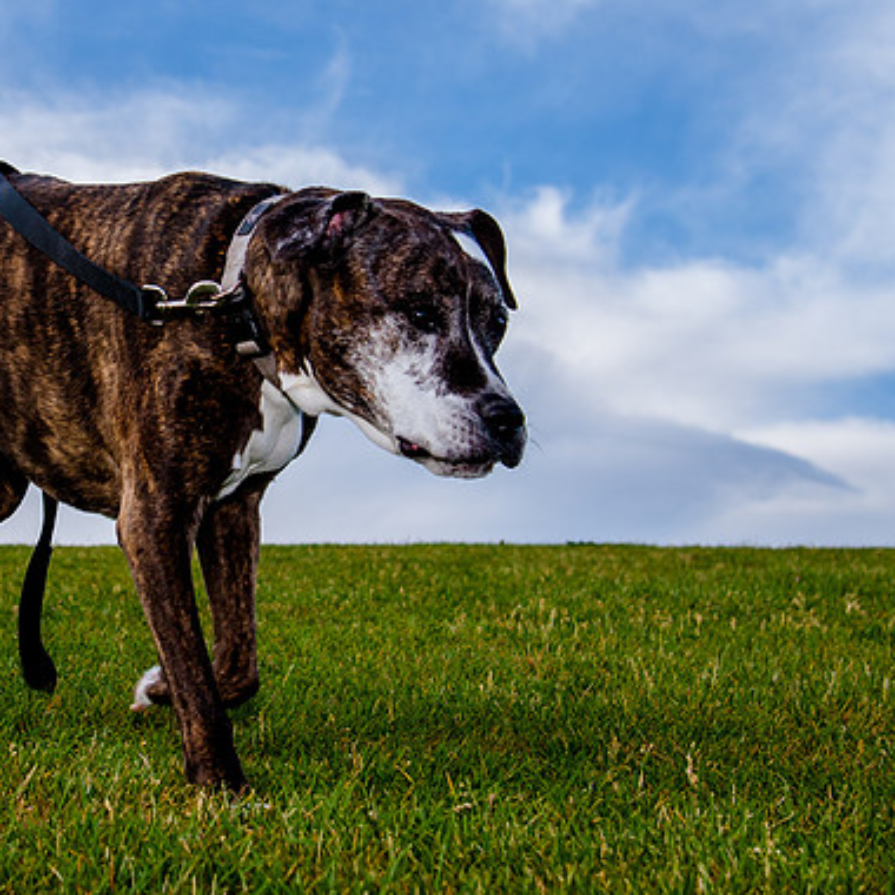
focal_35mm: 91
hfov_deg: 18.8
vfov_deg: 19.1
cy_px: 332
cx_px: 113
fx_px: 2662
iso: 200
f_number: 5.6
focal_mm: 38
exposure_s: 1/640
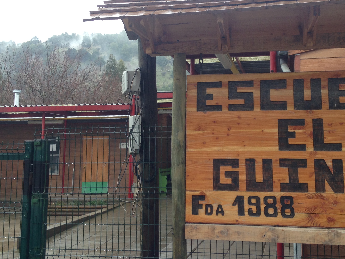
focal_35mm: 50
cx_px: 190
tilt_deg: +6.3
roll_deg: -0.4
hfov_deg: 38.1
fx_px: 498
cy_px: 100
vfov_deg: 29.0
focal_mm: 4.12
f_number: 2.4
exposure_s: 1/60
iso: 50
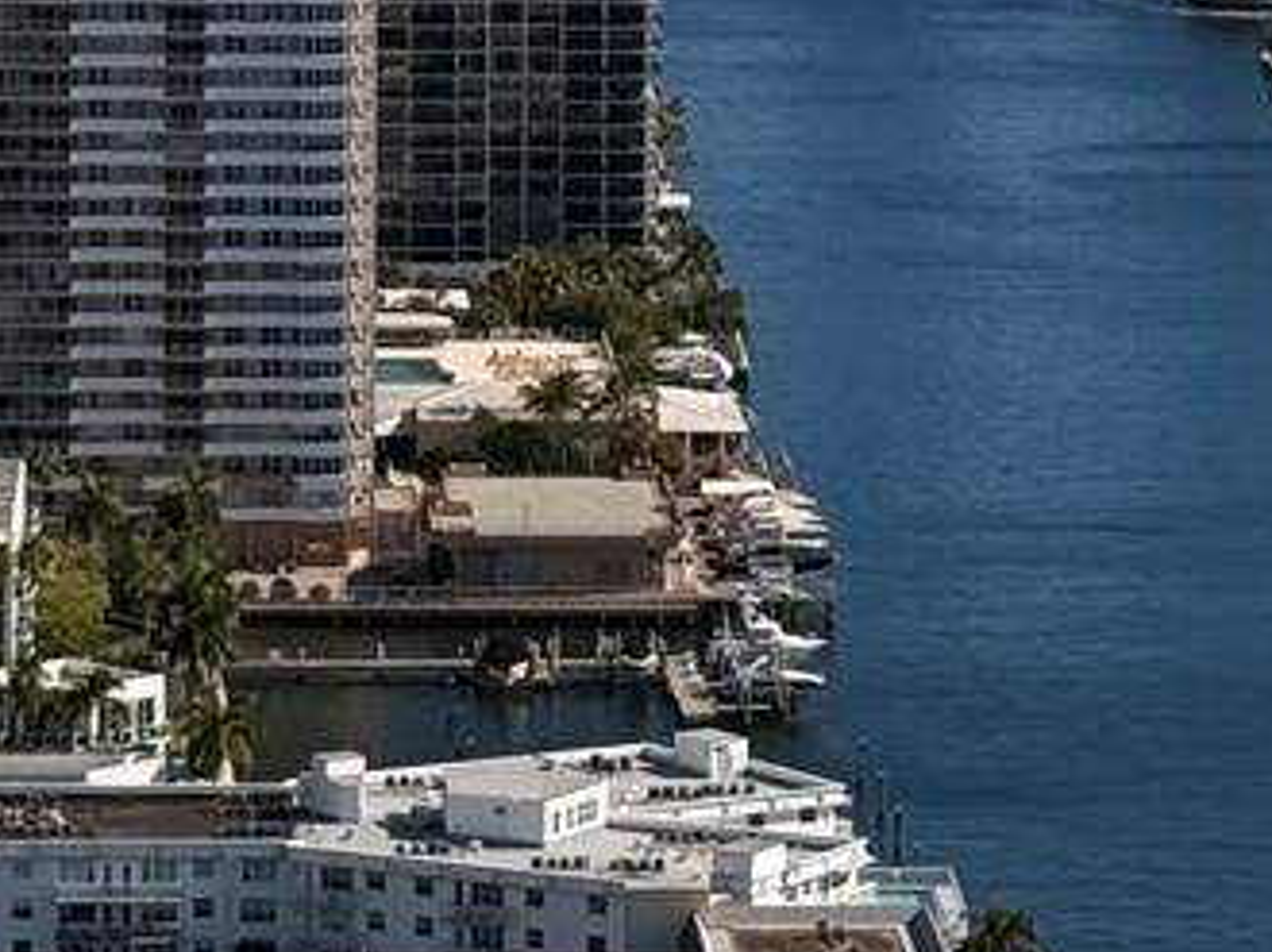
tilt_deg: -4.3
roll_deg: -0.6
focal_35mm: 233
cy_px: -108
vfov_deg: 6.3
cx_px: 636
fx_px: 8556
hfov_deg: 8.5
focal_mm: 6.76
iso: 100
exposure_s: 1/9901
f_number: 1.78
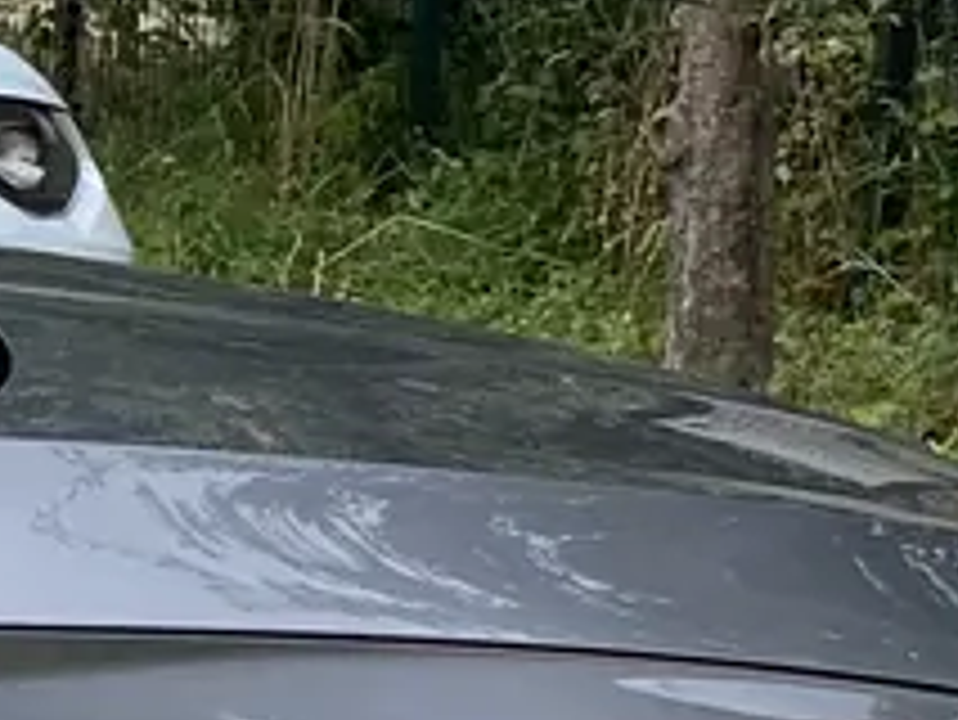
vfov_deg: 7.6
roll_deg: +2.5
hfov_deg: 8.7
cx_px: -1763
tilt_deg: -11.2
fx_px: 5400
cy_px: 662
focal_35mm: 195
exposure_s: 1/1377
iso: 32
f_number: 1.8
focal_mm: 4.25
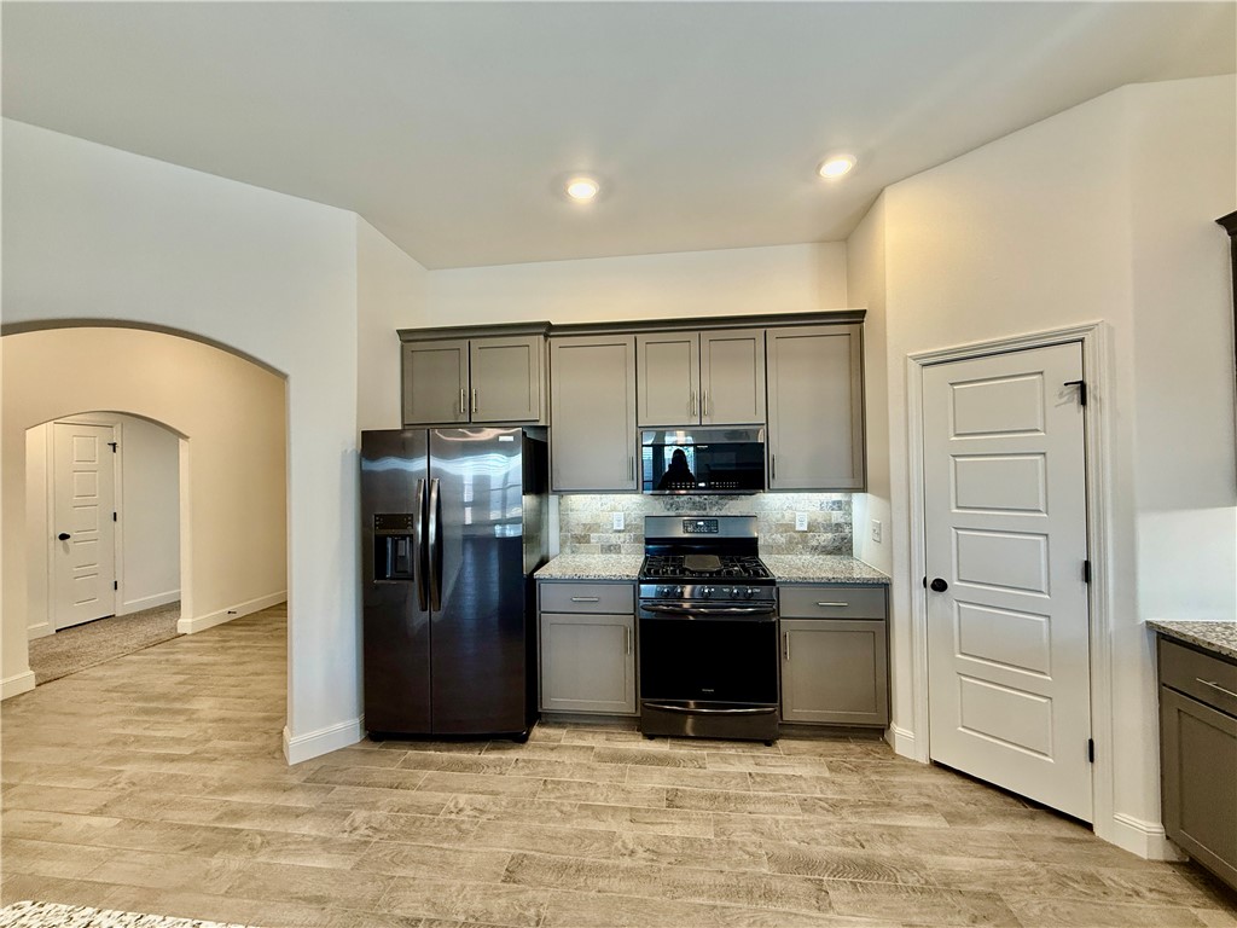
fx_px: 500
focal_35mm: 14
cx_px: 618
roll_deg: +0.6
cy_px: 464
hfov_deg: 102.1
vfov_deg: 85.7
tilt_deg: +1.4
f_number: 2.2
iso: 200
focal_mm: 2.22
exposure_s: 1/60
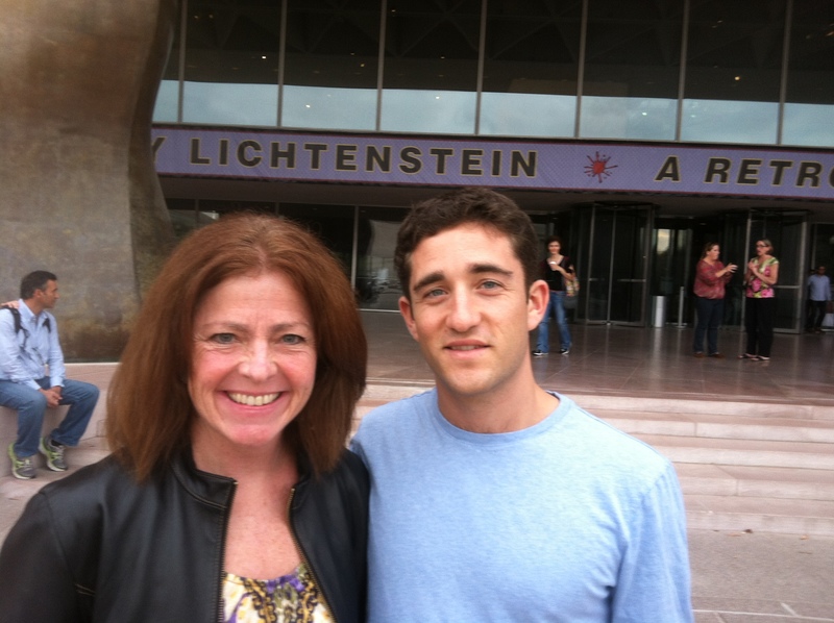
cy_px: 312
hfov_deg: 52.7
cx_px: 417
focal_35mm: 35
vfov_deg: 40.6
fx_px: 842
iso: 80
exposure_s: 1/45
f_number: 2.8
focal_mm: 3.85
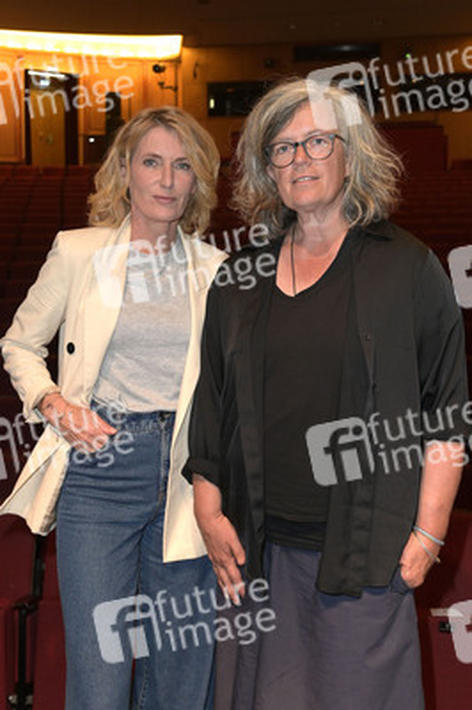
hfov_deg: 31.8
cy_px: 355
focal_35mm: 42
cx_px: 236
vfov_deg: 46.4
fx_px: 827
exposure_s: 1/80
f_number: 5.6
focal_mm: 42
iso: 4000
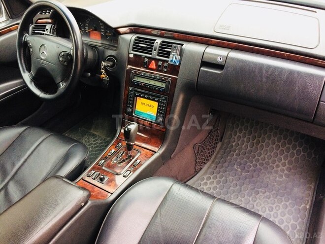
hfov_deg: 61.7
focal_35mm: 29
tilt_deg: -38.4
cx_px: 162
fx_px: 272
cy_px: 122
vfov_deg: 48.2
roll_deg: +5.5
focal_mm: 4.15
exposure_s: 1/33
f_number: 2.2
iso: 200
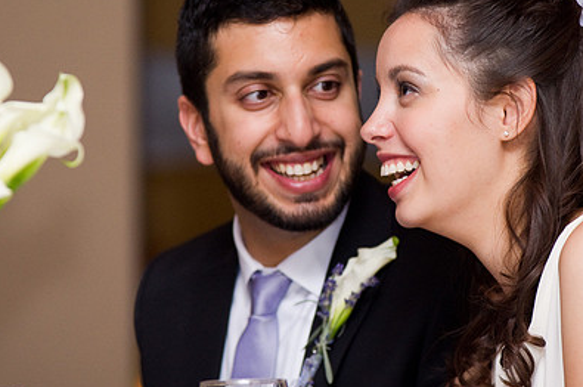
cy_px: 147
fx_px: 7130
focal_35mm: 441
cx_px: 376
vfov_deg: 3.1
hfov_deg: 4.7
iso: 400
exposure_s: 1/180
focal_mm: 200
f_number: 2.8
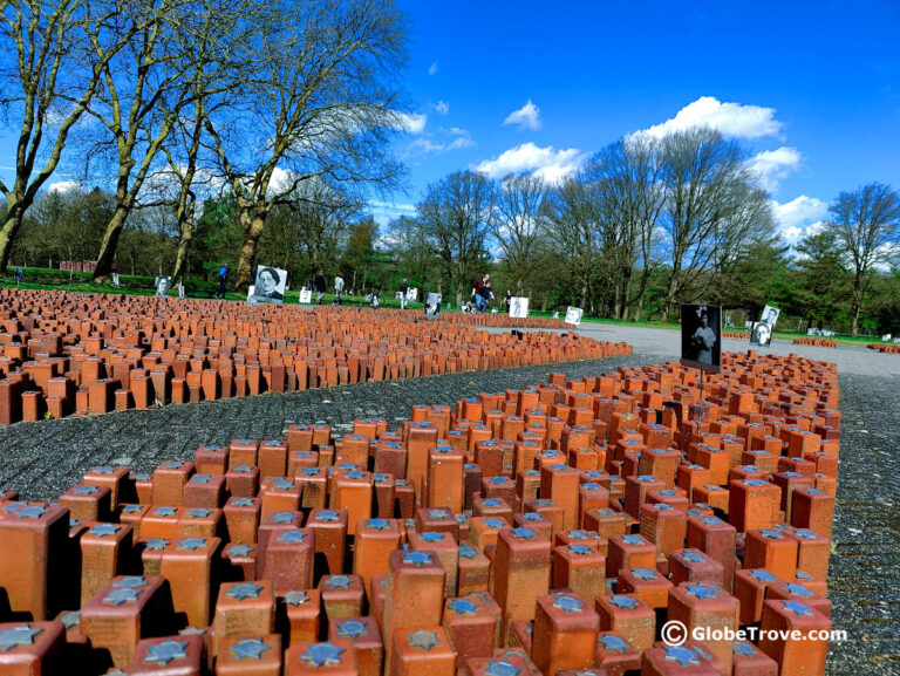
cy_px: 338
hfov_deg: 73.9
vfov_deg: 58.9
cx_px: 450
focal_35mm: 23
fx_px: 598
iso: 50
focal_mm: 6.06
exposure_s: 1/1957
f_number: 1.8
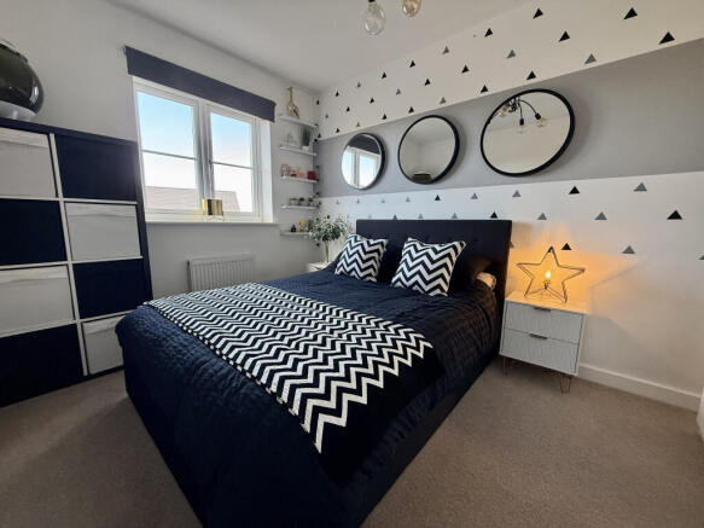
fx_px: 285
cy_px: 264
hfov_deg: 102.1
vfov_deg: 85.7
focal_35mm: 14
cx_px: 352
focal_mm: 2.22
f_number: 2.2
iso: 250
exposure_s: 1/99
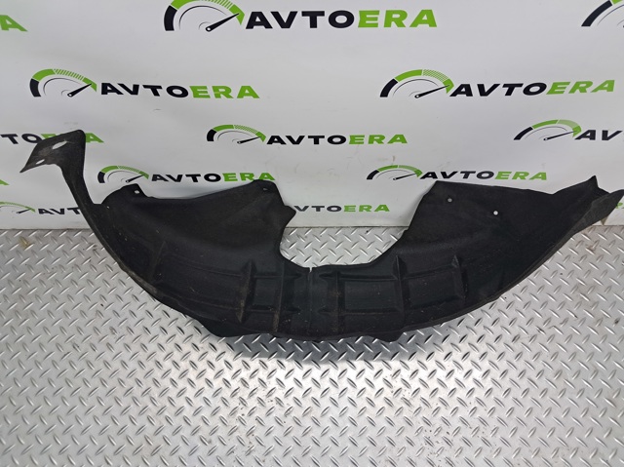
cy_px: 234
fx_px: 486
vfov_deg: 51.3
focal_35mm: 27
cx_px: 312
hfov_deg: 65.4
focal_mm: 4
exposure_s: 1/50
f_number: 1.8
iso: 80
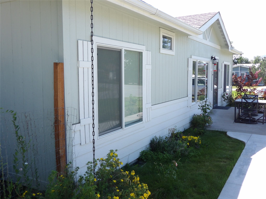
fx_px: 254
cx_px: 133
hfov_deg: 55.4
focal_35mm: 33
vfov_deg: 42.9
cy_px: 100
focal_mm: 5.9
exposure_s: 1/267
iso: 100
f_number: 3.6
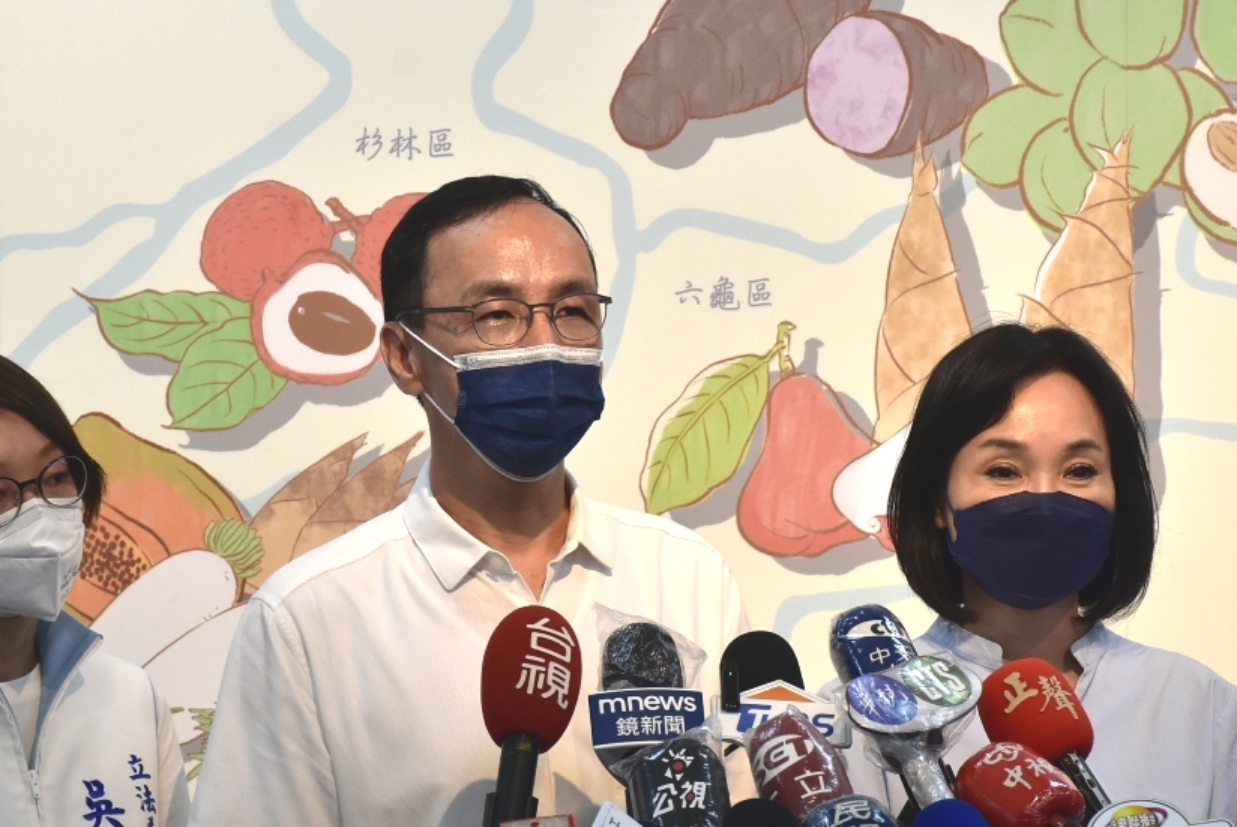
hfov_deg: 12.1
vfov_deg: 8.1
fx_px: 5846
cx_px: 522
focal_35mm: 170
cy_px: 501
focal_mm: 80
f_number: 9
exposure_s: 1/125
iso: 1000
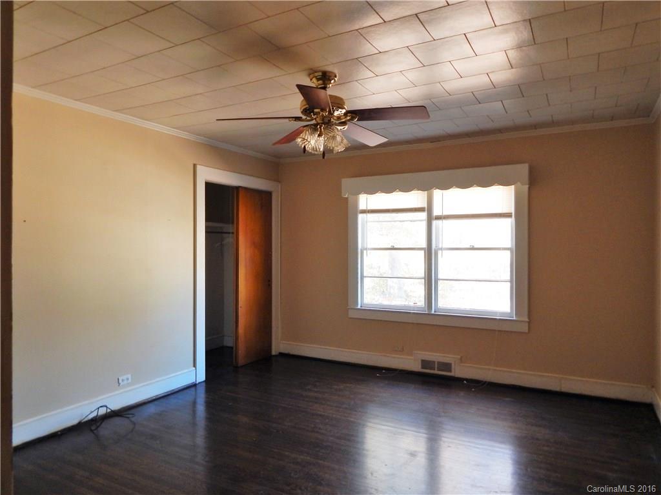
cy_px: 248
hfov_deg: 76.4
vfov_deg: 61.0
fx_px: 420
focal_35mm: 22
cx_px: 330
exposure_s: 1/30
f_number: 3
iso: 160
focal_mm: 4
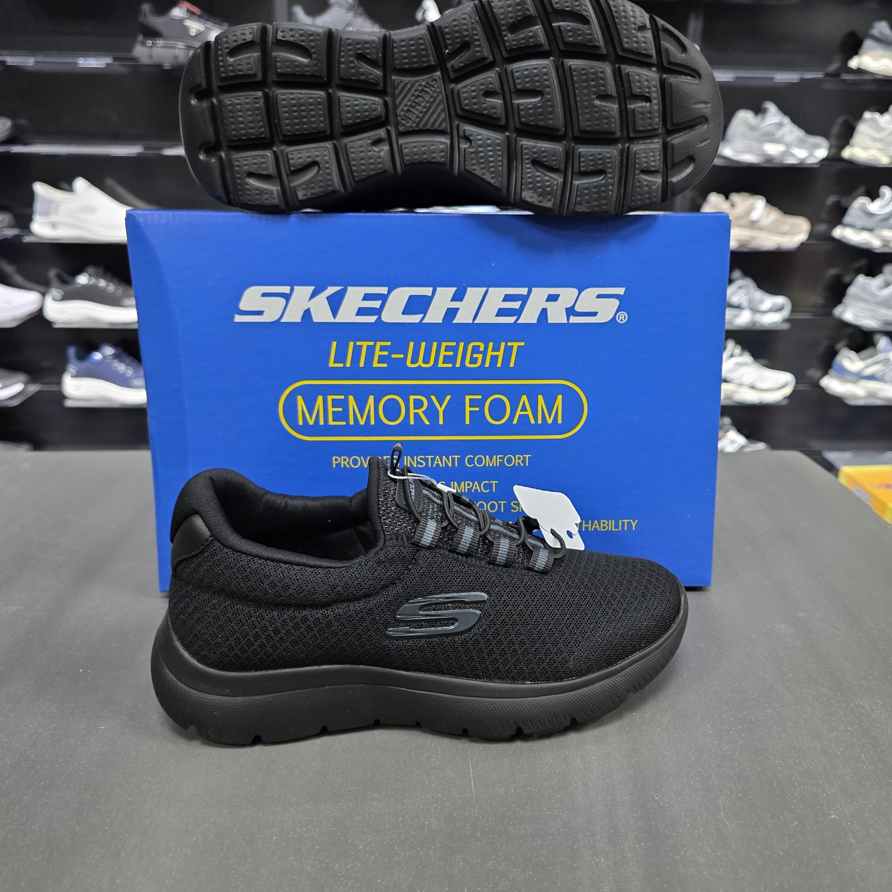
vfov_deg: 57.3
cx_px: 509
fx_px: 816
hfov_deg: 57.1
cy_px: 433
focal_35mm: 28
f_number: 1.7
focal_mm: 6.3
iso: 200
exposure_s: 1/100
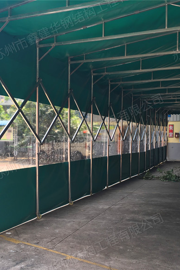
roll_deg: -1.3
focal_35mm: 41
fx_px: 308
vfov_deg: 47.4
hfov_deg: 32.6
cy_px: 137
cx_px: 79
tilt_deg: +0.7
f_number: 2.2
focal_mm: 4.15
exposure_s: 1/295
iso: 25
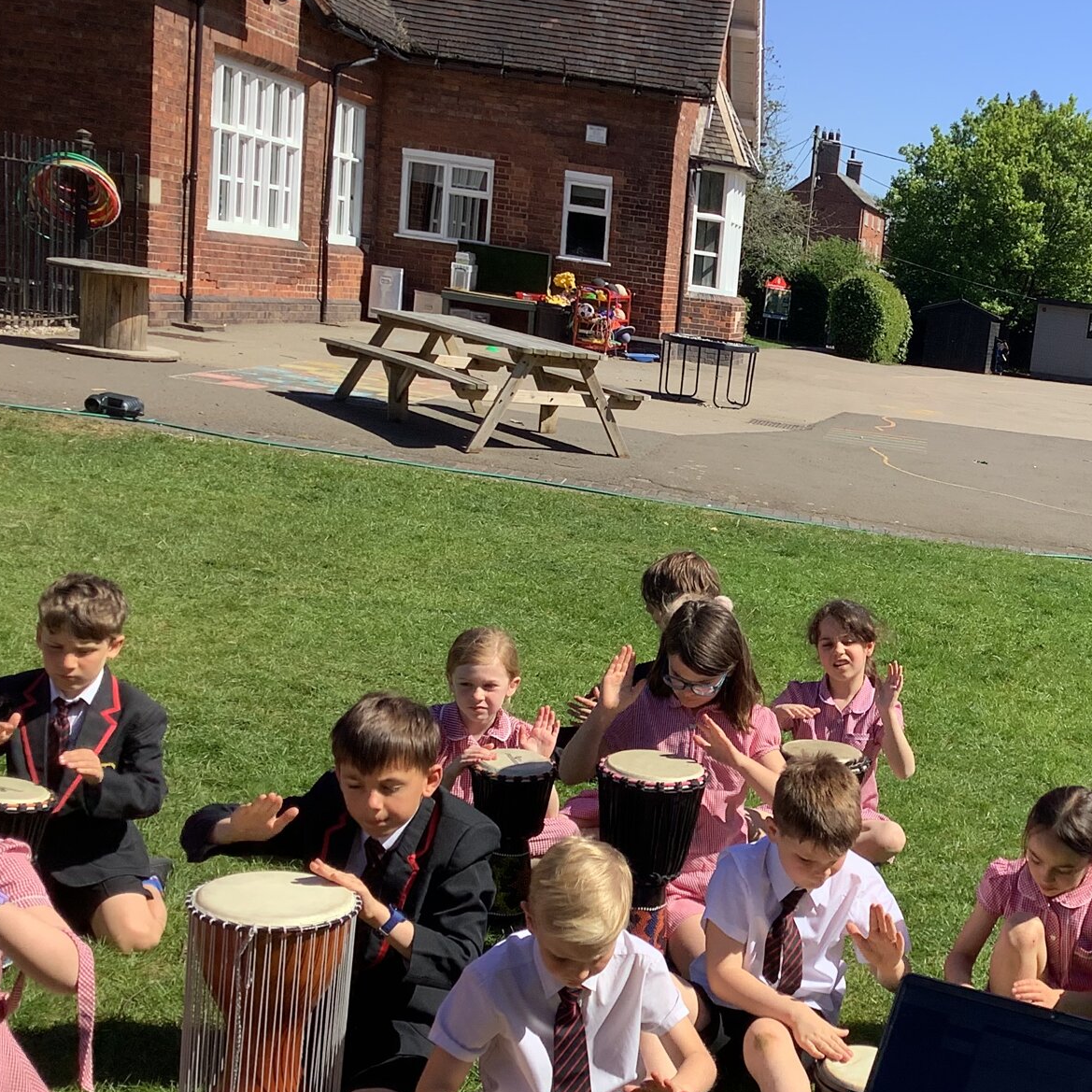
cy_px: 694
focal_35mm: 48
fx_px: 1713
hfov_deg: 33.7
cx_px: 950
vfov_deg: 35.1
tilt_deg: -13.6
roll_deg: -5.7
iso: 25
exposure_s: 1/840
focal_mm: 3.3
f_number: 2.4
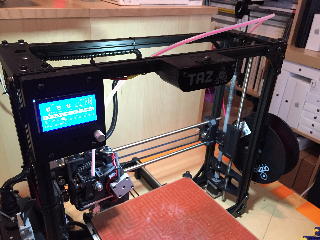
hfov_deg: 61.7
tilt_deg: -27.3
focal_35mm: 29
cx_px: 160
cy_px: 120
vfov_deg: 48.2
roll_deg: -3.4
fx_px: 268
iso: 250
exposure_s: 1/24
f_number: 2.2
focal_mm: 4.15
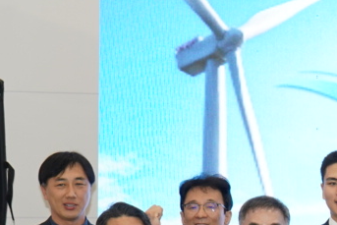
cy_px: 198
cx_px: 657
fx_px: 3090
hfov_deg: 6.1
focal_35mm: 330
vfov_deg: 4.2
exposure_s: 1/160
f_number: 4
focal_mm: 70
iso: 640
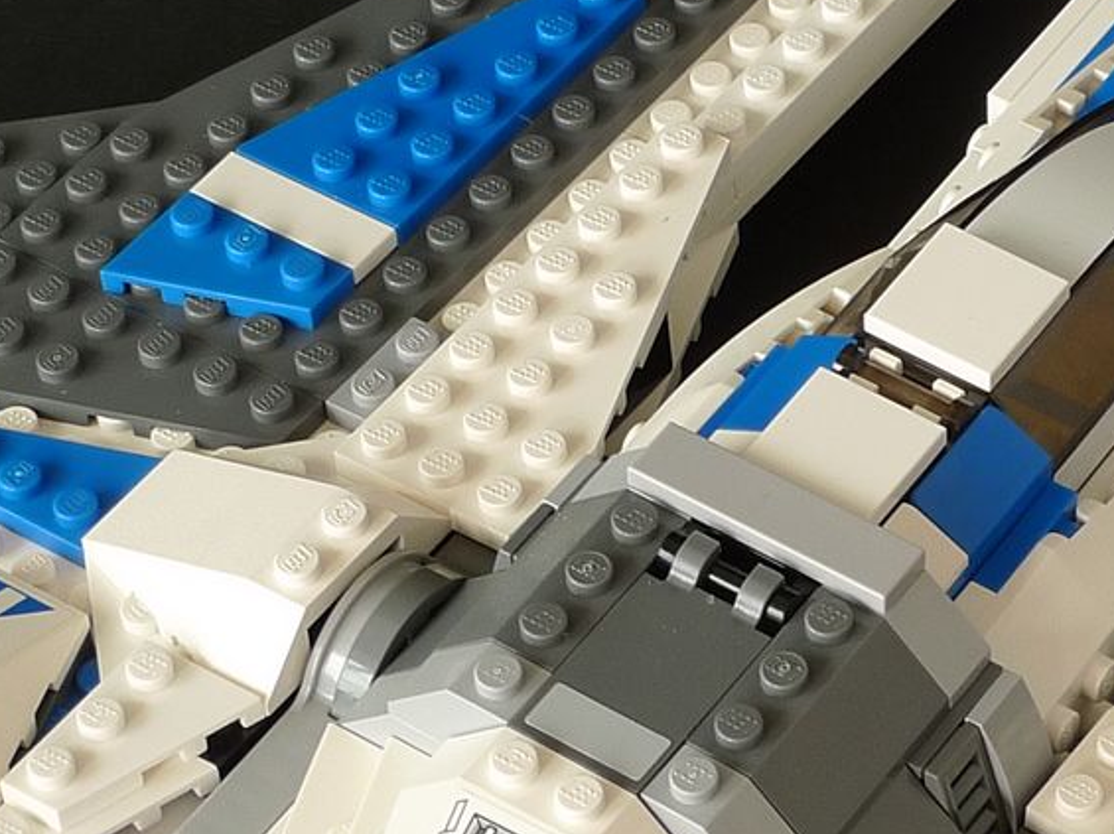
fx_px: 5403
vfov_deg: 8.8
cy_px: 530
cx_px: 984
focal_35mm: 168
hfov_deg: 11.7
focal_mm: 11.1
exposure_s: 1/40
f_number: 4.5
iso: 80
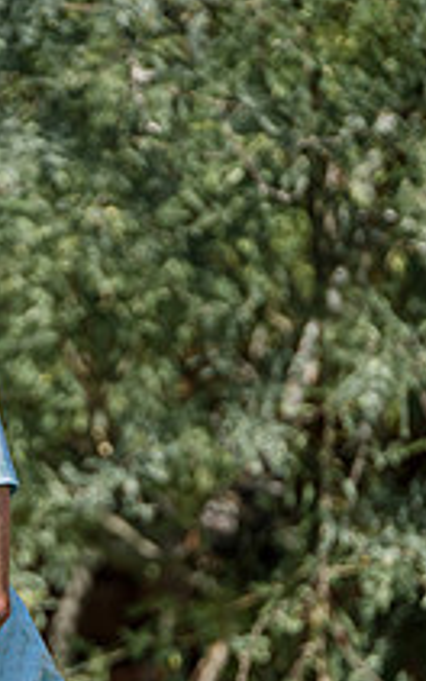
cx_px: -239
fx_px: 8205
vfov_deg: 4.7
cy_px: 534
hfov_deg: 3.0
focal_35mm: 442
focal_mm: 158
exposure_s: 1/5000
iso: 500
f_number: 2.8
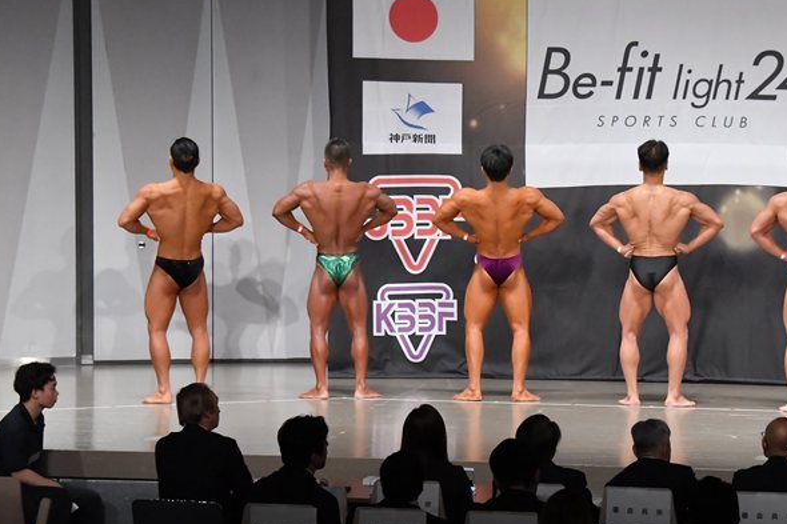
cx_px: 501
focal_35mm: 134
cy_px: 267
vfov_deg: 10.2
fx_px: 2928
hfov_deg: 15.3
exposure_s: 1/400
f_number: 5.6
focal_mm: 68
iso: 6400
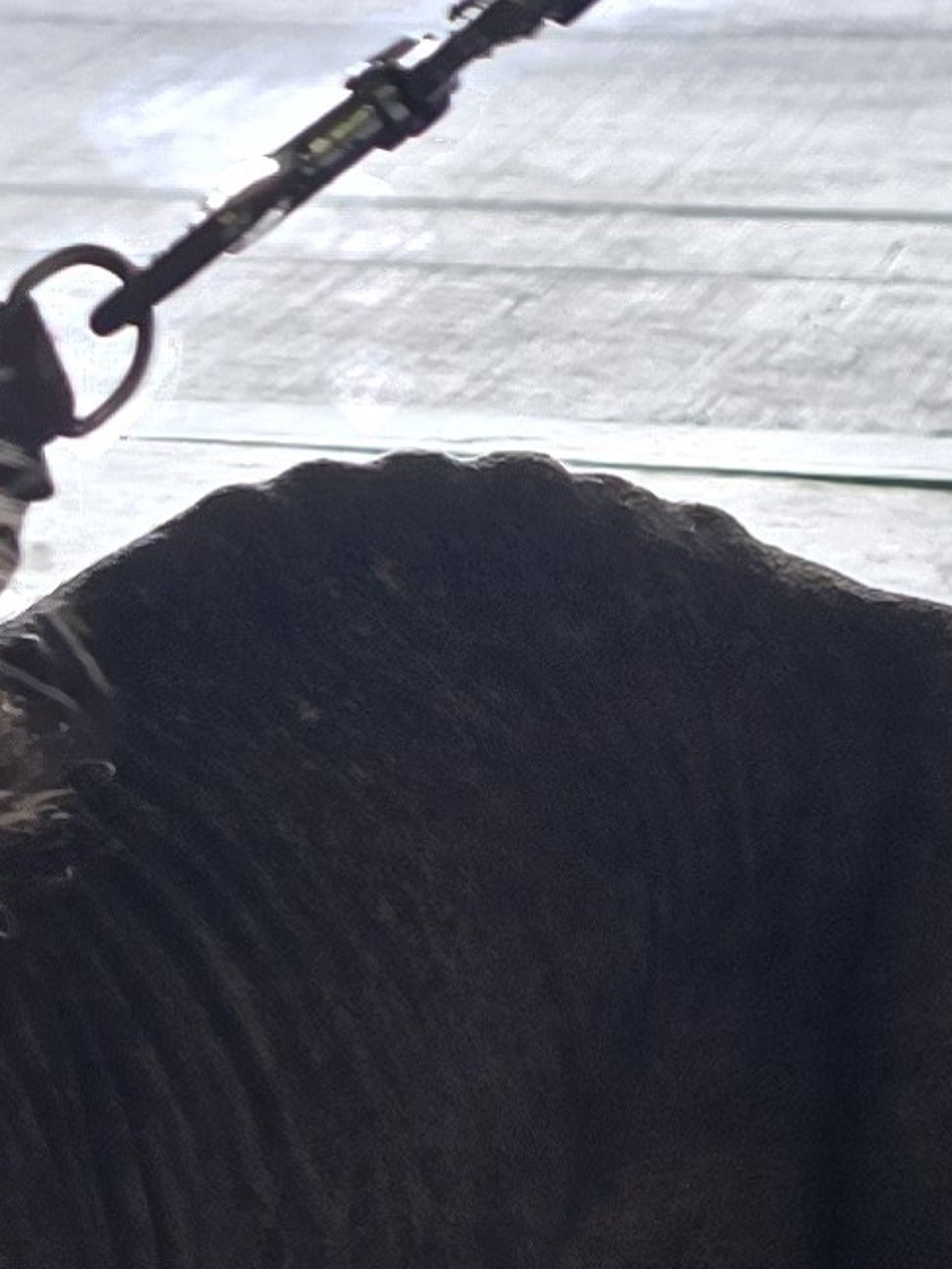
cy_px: 1880
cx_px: -439
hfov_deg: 10.1
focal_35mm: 142
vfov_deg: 13.2
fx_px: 5207
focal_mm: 6.3
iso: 40
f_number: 1.7
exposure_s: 1/120
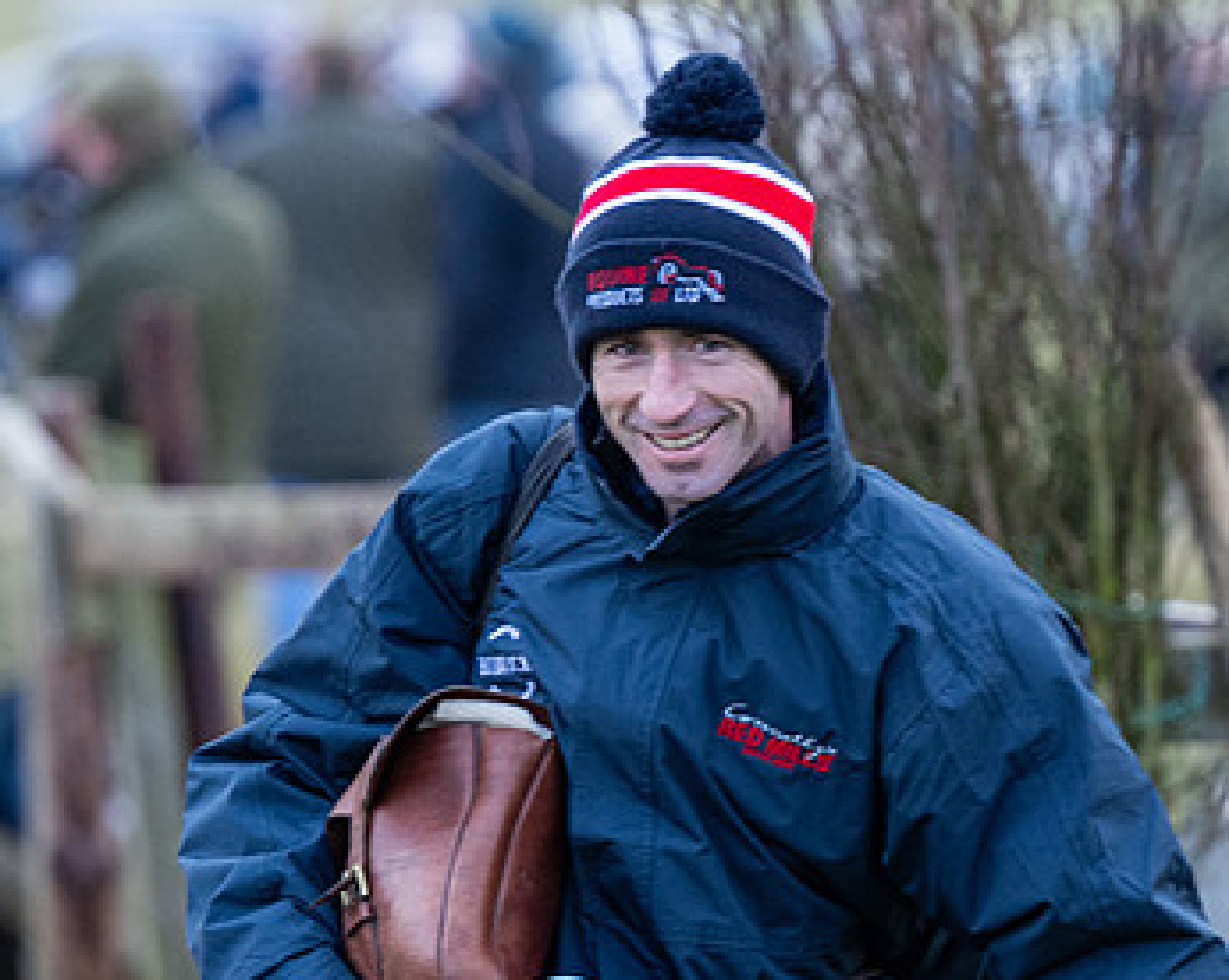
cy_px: 542
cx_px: 876
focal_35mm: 545
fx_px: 19801
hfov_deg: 3.6
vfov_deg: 2.8
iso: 800
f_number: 2.8
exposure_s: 1/400
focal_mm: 160
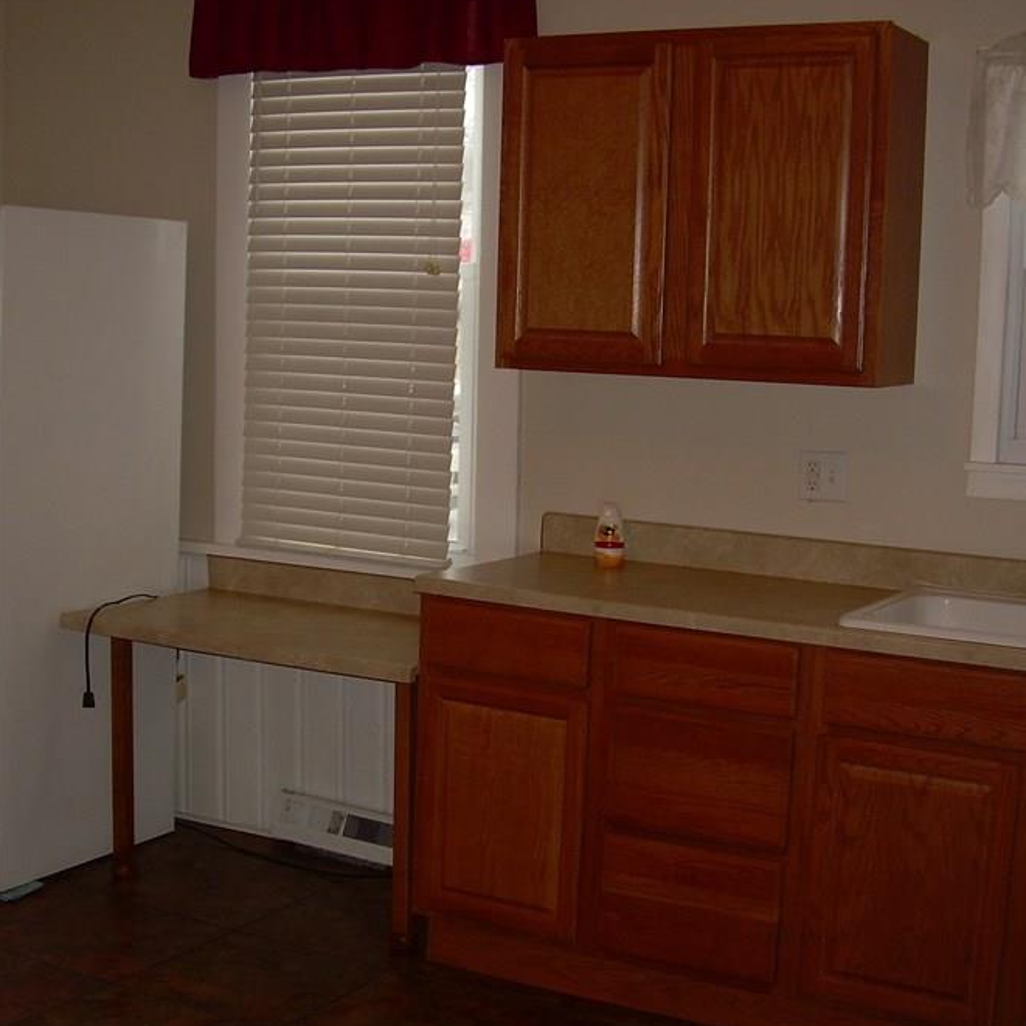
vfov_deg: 32.8
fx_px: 1744
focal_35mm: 52
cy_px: 523
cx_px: 393
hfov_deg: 32.7
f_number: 2.8
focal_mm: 6.3
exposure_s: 1/60
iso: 50
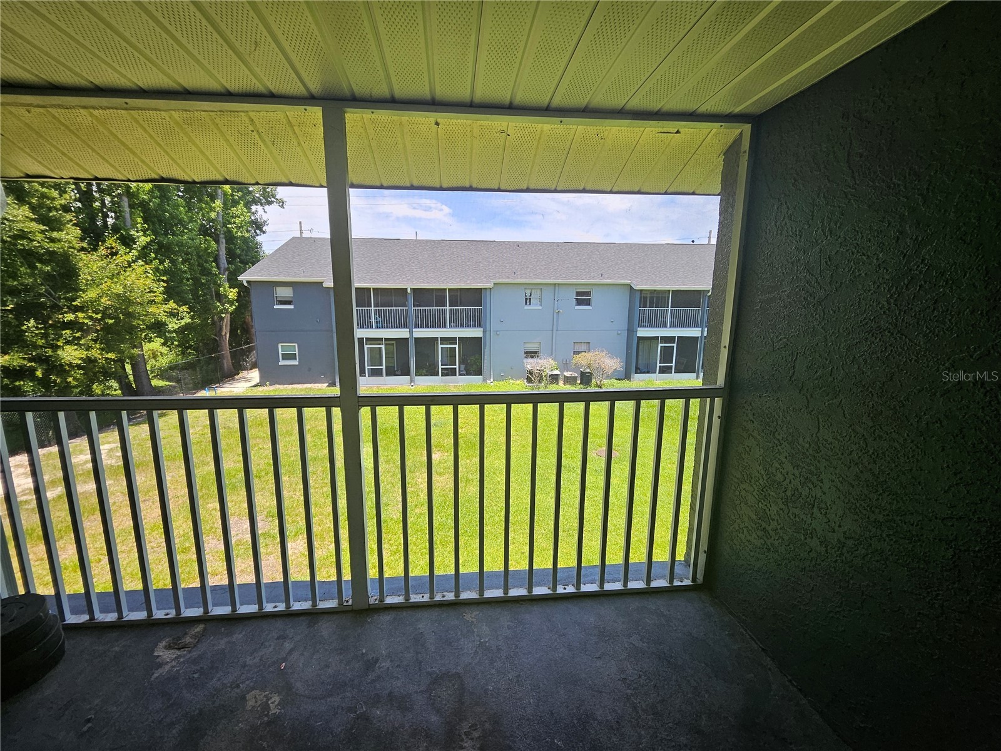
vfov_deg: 89.9
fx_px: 376
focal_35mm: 13
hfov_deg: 106.2
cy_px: 376
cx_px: 500
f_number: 2.2
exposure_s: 1/285
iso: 40
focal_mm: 1.74
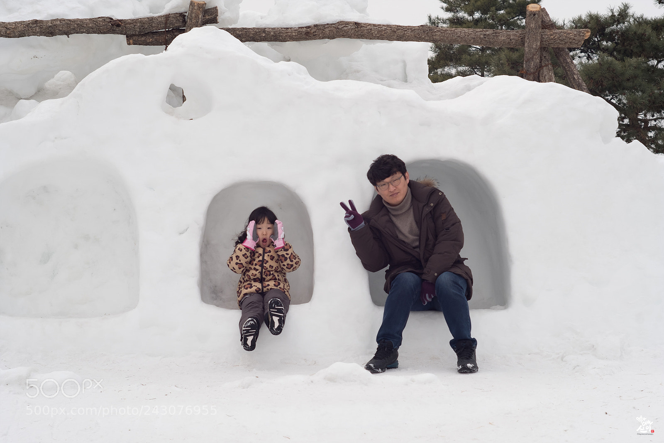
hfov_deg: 50.7
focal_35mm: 38
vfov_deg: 35.0
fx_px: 701
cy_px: 222
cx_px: 332
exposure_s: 1/800
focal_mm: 25
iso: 200
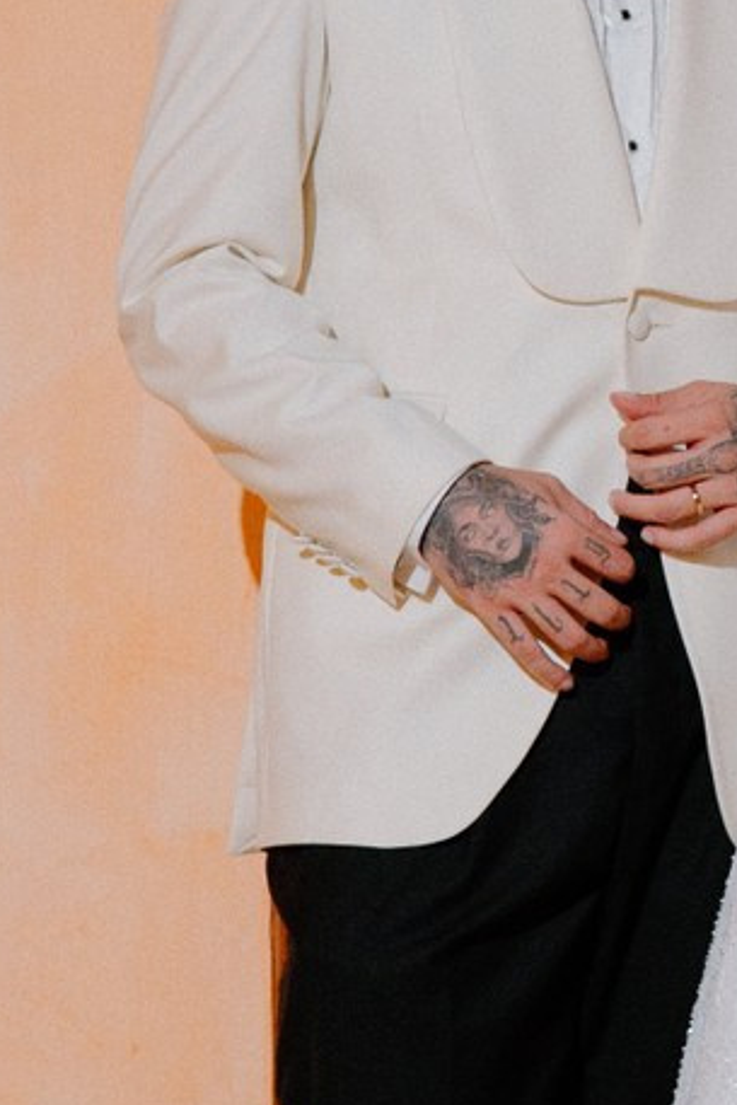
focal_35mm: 196
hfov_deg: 6.8
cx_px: 1301
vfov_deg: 10.5
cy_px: 285
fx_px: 6014
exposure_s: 1/160
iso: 640
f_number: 2.5
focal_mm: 35
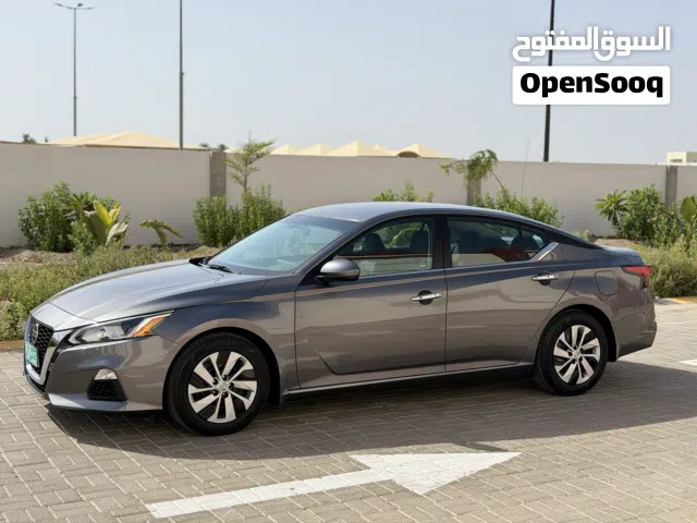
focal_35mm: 48
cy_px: 262
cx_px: 348
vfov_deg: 30.3
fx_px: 966
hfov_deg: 39.7
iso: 64
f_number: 1.78
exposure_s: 1/7143
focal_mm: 6.76
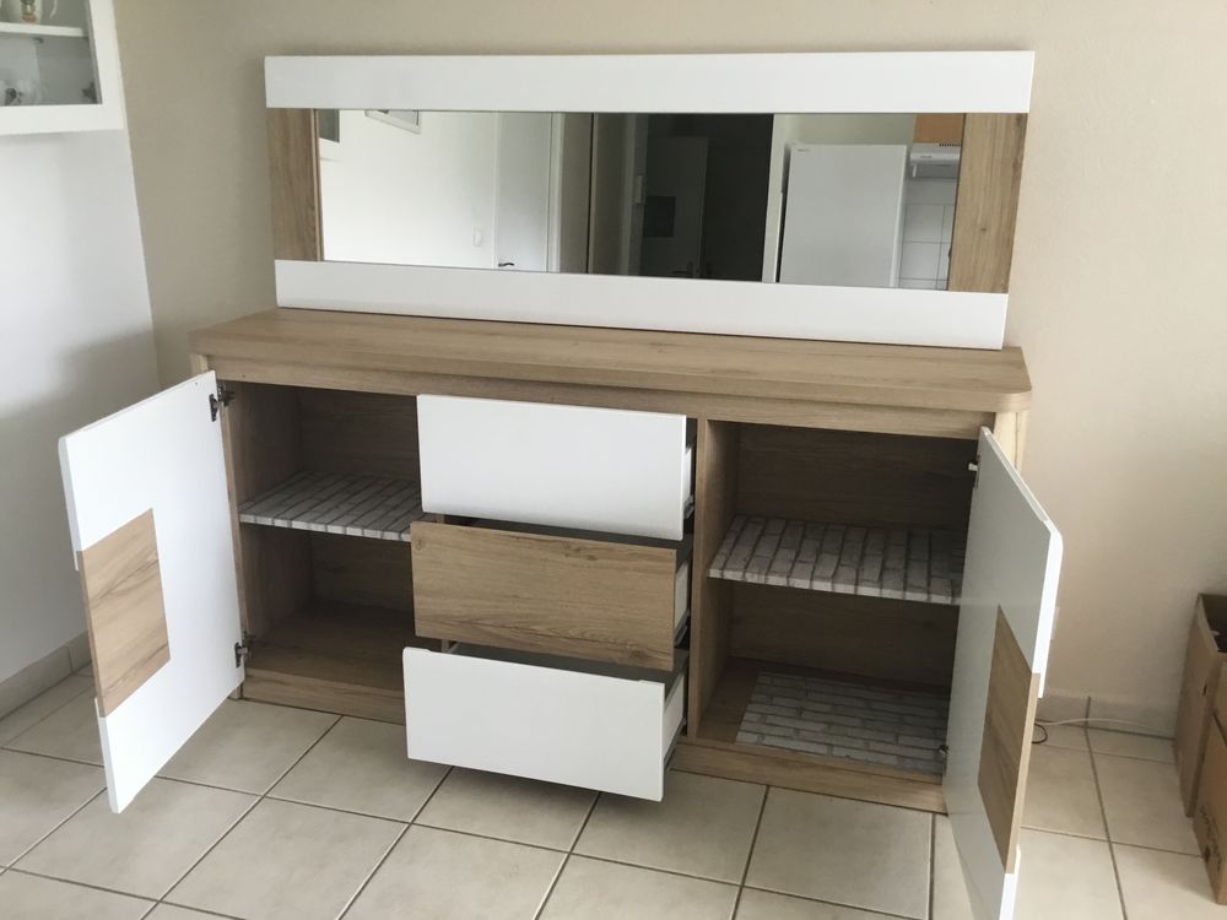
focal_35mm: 31
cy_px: 460
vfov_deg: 45.4
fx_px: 1099
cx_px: 614
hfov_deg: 58.4
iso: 40
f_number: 2.4
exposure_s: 1/30
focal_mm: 3.3
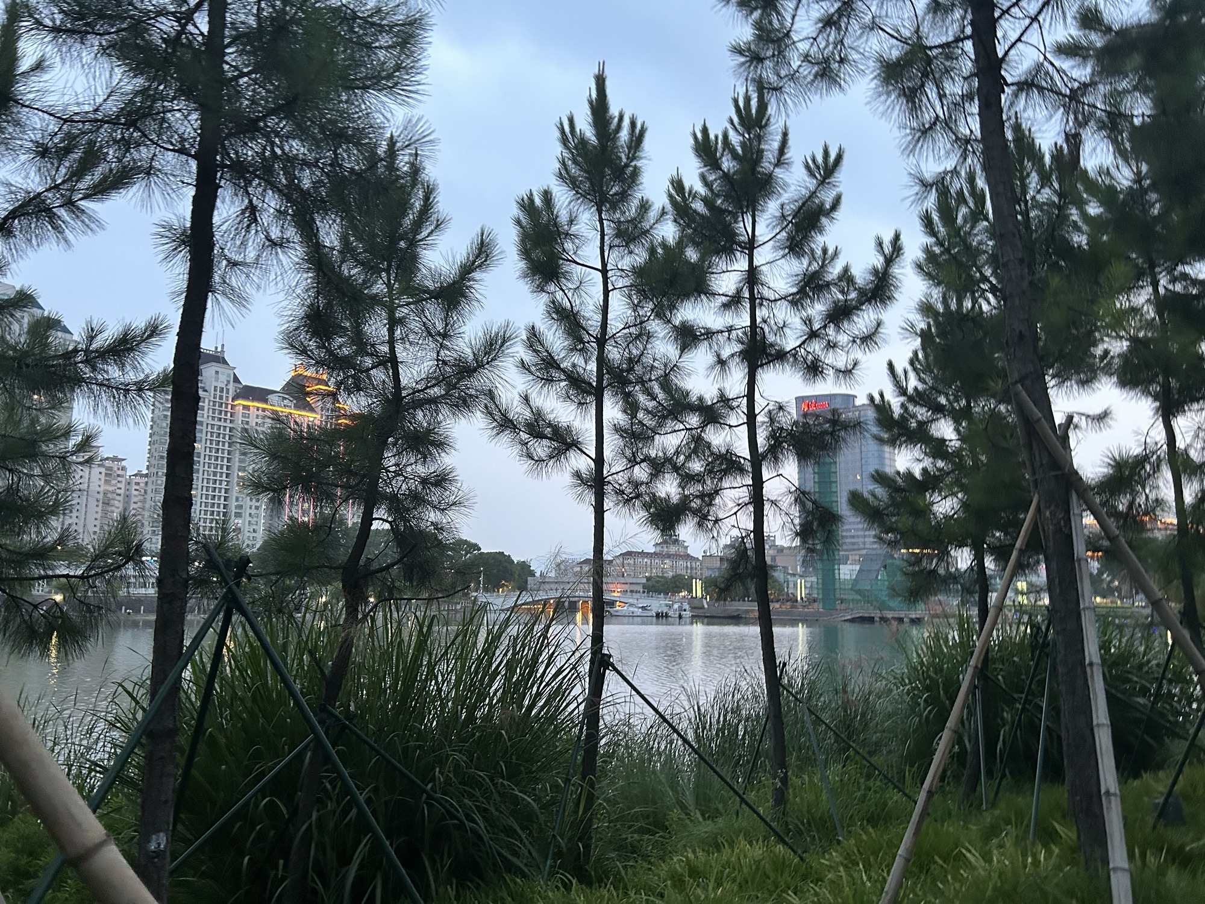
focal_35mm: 26
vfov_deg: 53.1
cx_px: 602
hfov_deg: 67.3
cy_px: 452
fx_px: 905
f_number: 1.5
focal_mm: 5.7
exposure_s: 1/50
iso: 320
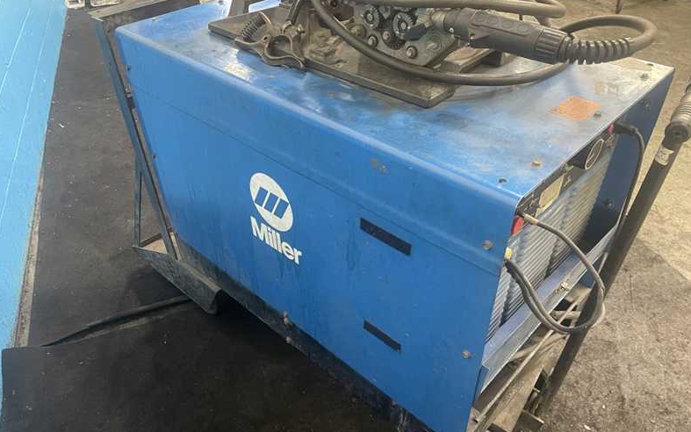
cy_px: 243
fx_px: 527
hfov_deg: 66.5
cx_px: 349
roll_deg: +1.7
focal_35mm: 28
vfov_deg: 44.5
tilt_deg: -40.9
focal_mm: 4.2
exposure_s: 1/40
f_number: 1.6
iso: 400
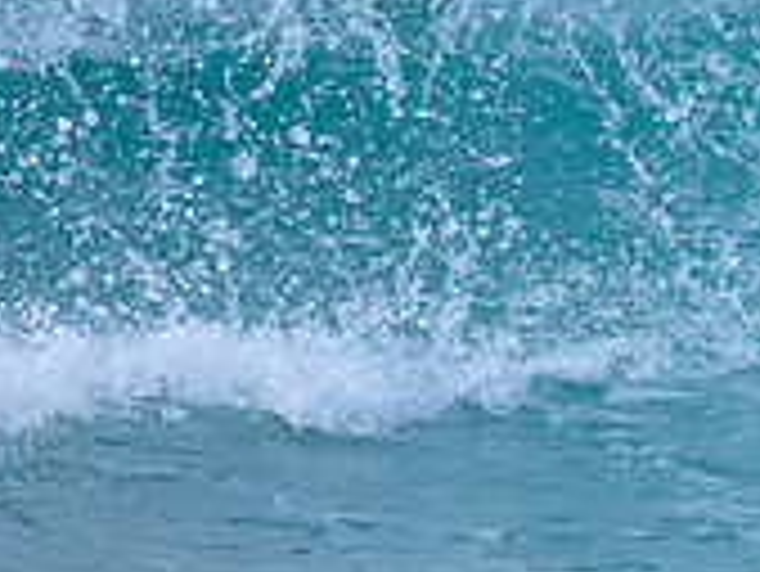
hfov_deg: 0.6
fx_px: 76876
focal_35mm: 3499
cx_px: 828
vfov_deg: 0.4
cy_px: 198
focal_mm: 800
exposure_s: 1/1600
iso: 450
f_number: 6.3
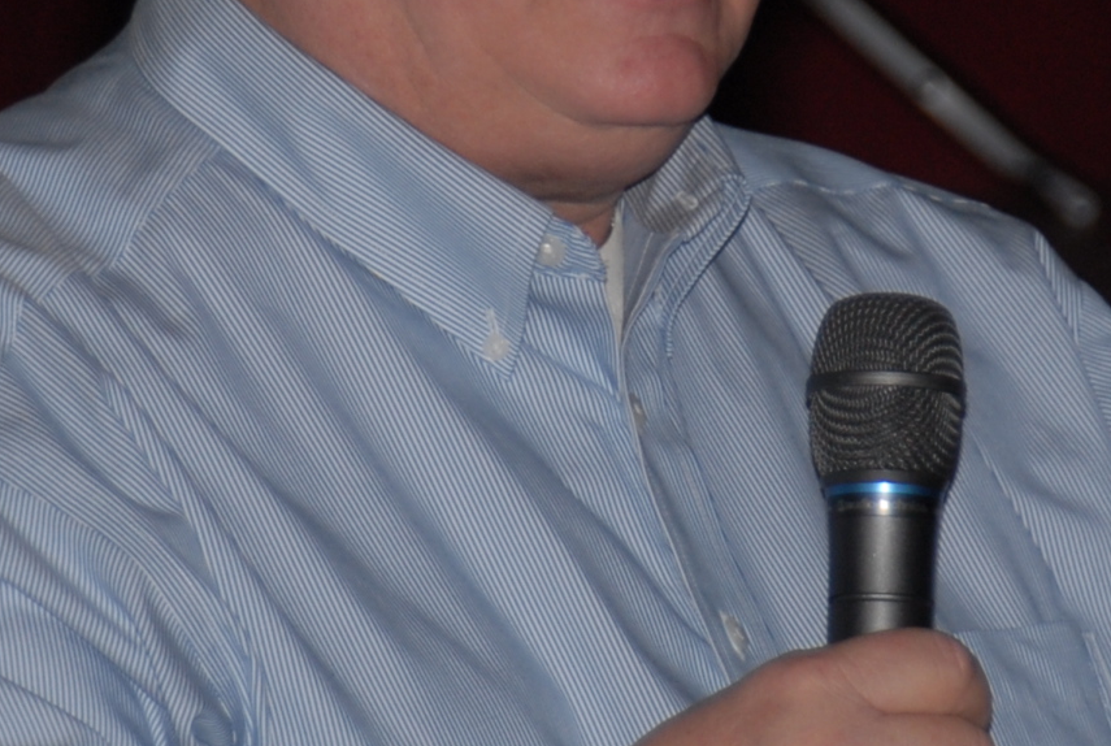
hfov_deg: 3.0
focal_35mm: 686
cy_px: 113
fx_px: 21205
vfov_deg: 2.0
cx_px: 734
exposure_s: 1/60
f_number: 5.6
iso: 200
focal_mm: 135
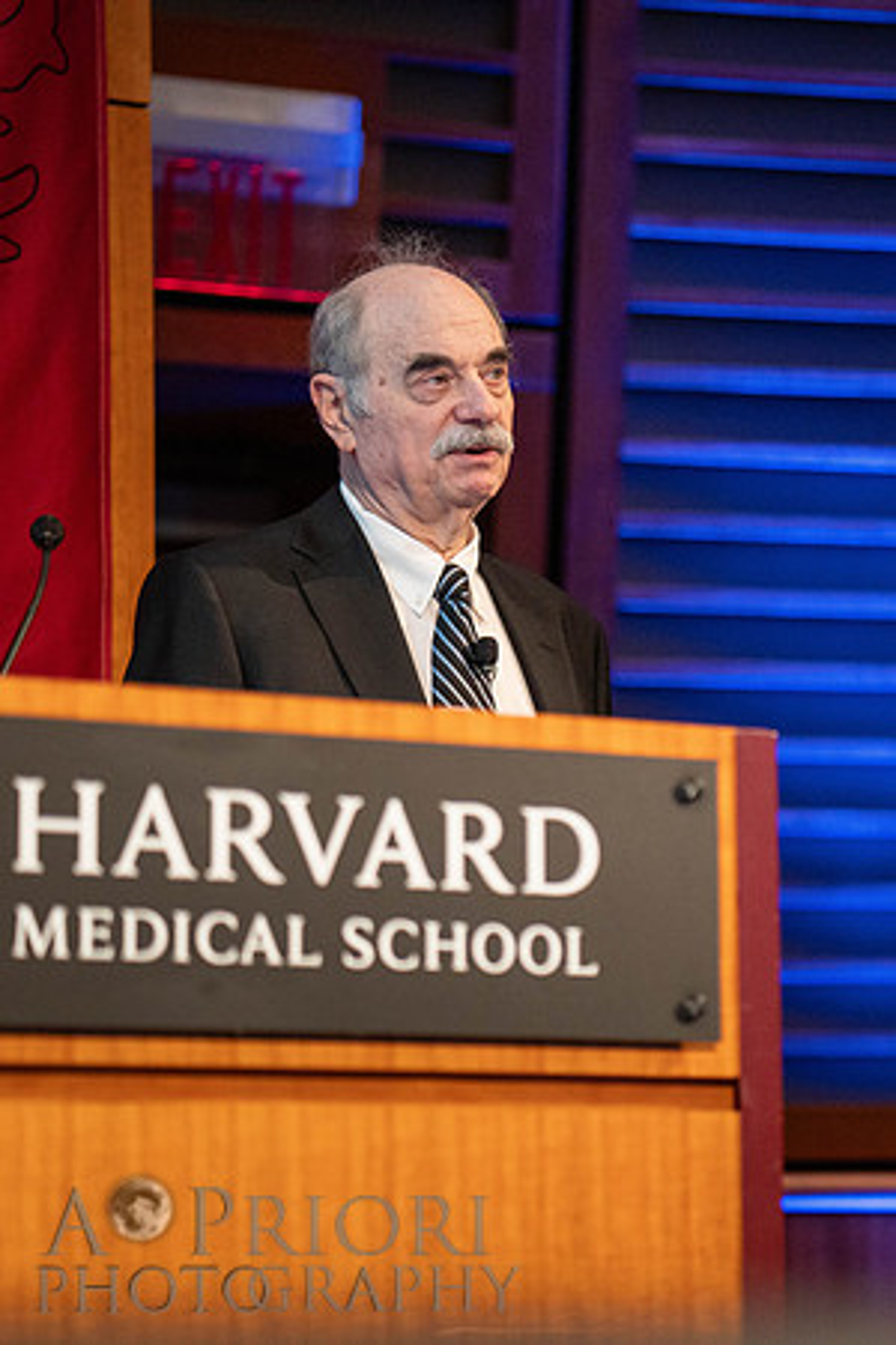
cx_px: 701
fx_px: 4760
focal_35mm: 128
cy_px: 672
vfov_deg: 16.1
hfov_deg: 10.7
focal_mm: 85
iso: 3200
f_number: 1.8
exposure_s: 1/200
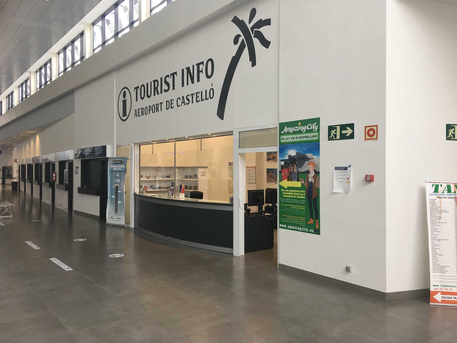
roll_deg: +0.4
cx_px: 228
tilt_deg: +0.6
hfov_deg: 61.7
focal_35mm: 29
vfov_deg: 48.2
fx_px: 383
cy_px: 172
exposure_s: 1/33
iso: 25
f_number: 2.2
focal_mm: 4.15
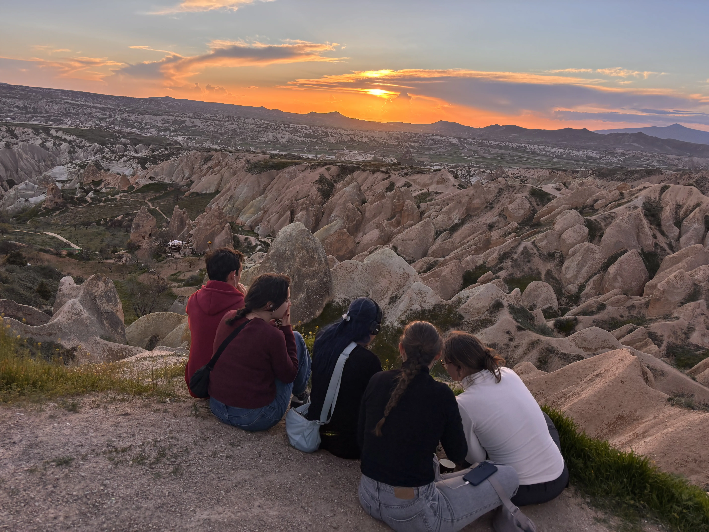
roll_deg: -3.4
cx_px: 354
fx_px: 533
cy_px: 266
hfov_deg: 67.3
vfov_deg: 53.1
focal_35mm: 26
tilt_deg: -15.5
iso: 50
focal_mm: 5.96
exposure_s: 1/1115
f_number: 1.6
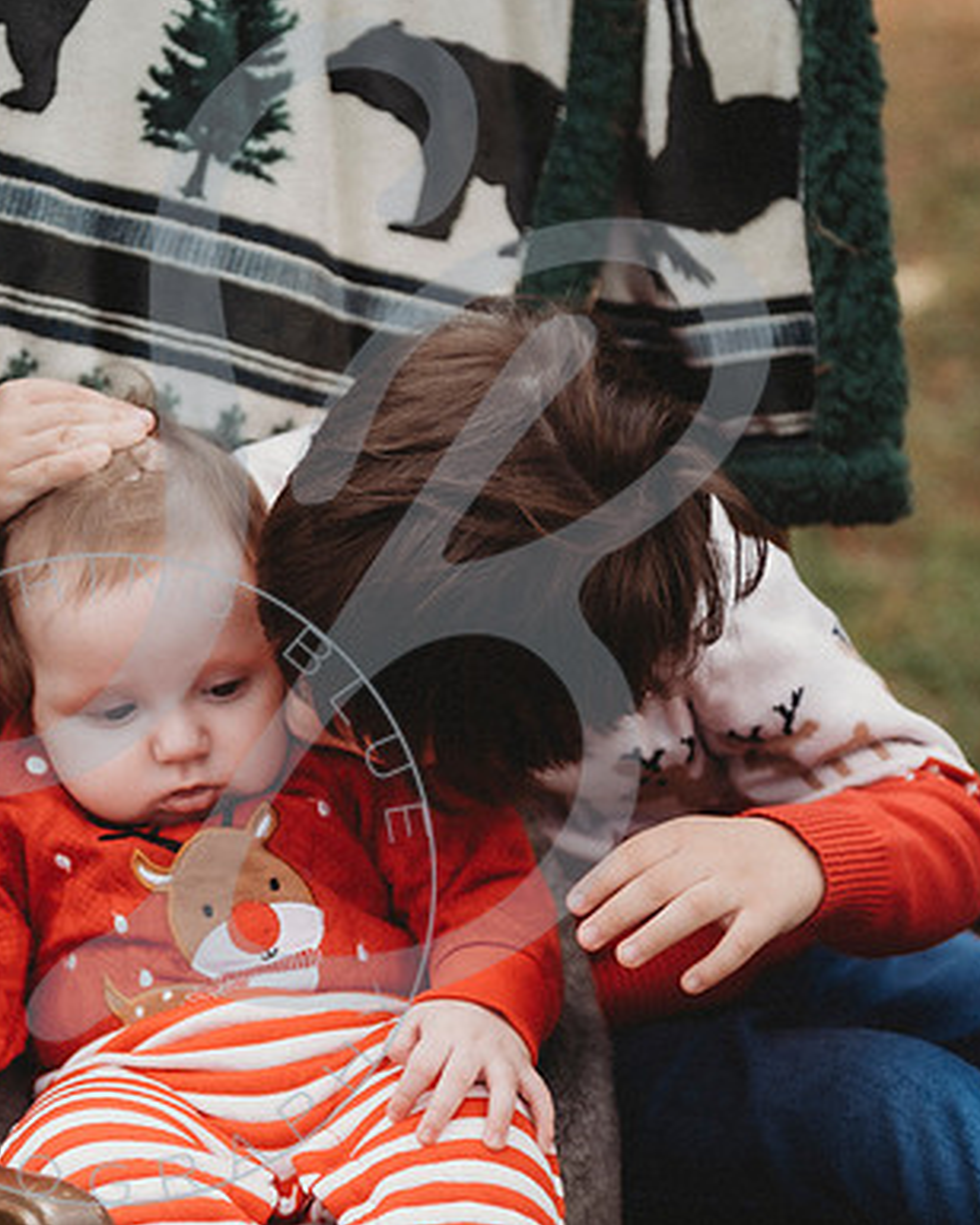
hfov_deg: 15.5
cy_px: 612
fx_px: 3589
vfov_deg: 19.4
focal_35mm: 99
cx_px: 267
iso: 100
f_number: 2.8
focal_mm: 70
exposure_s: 1/320
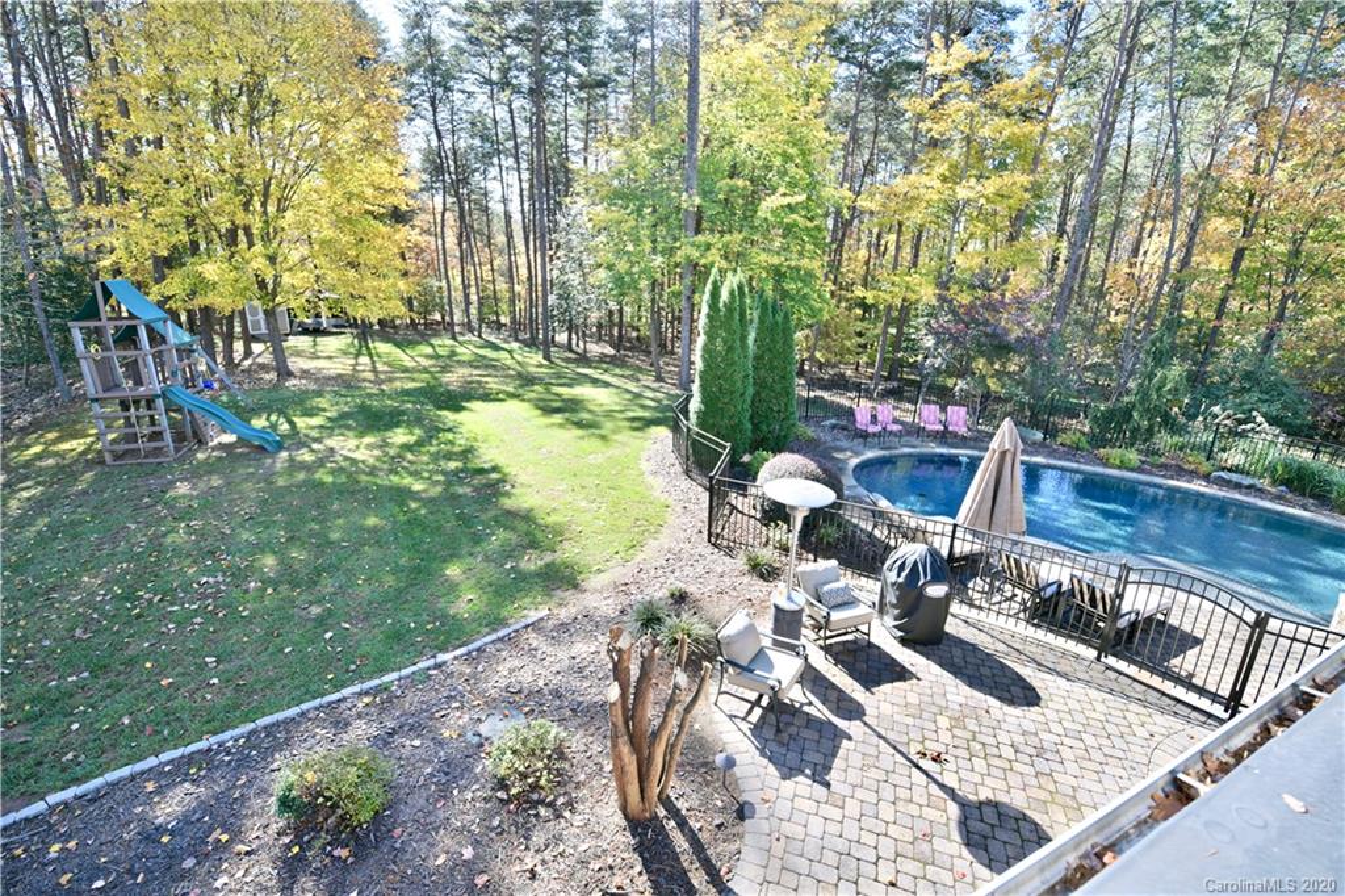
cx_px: 672
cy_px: 448
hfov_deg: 100.4
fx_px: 560
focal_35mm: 15
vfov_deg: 77.3
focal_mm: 15
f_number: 2.8
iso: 100
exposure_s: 1/400
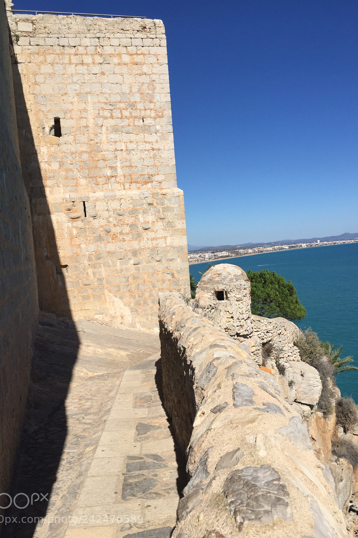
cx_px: 170
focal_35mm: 31
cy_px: 270
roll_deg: +4.4
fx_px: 462
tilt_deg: -0.8
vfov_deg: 60.3
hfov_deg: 42.3
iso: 32
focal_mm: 4.15
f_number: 2.2
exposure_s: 1/3597
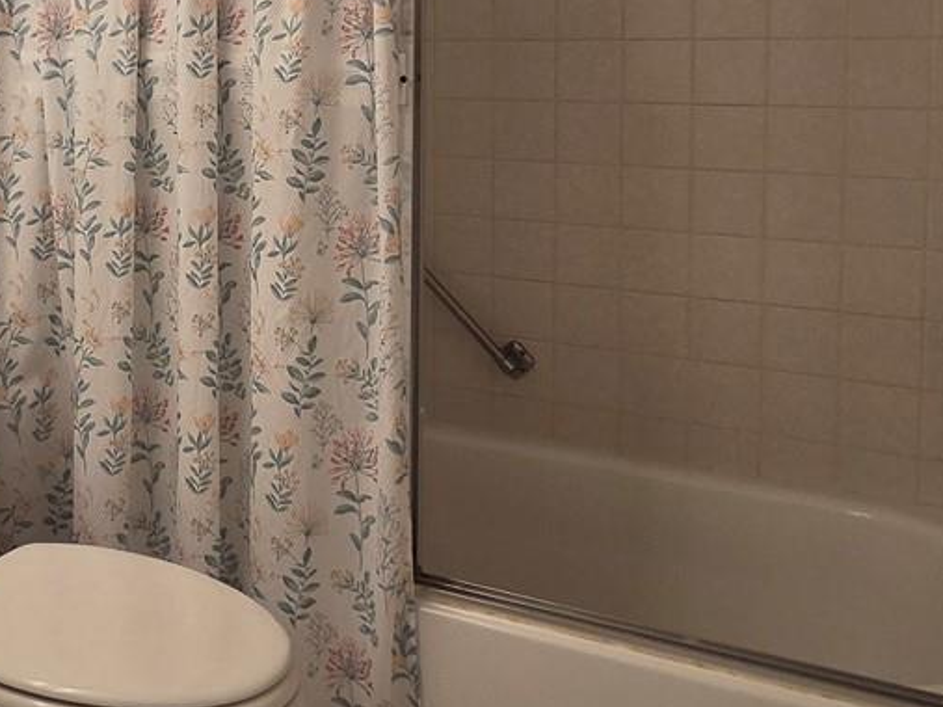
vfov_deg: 34.0
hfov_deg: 41.5
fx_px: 1117
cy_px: 134
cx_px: 63
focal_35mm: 41
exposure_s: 1/120
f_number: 2.2
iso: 125
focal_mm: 2.2
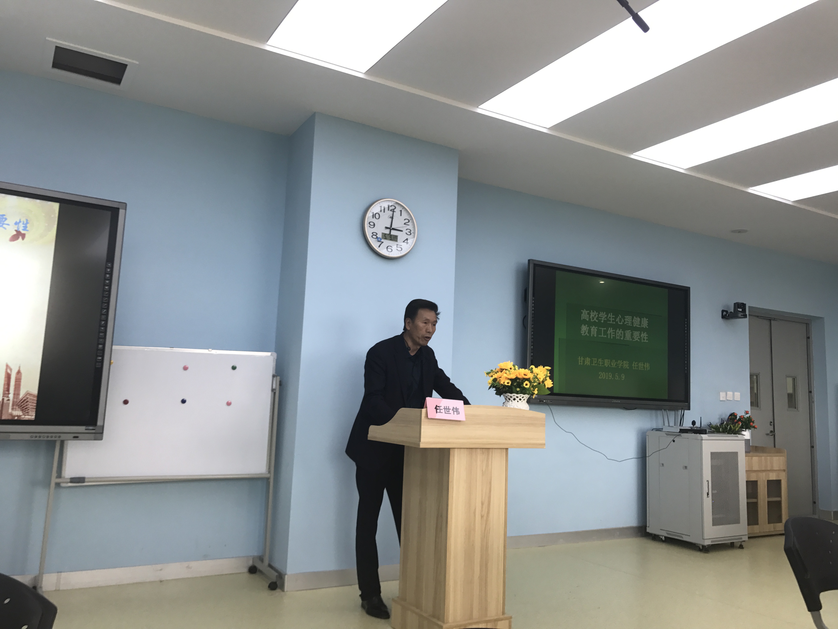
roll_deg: -2.6
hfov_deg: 63.4
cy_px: 314
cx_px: 419
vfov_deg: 49.7
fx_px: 678
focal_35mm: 28
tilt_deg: +8.9
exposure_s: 1/61
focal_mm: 3.99
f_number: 1.8
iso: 25
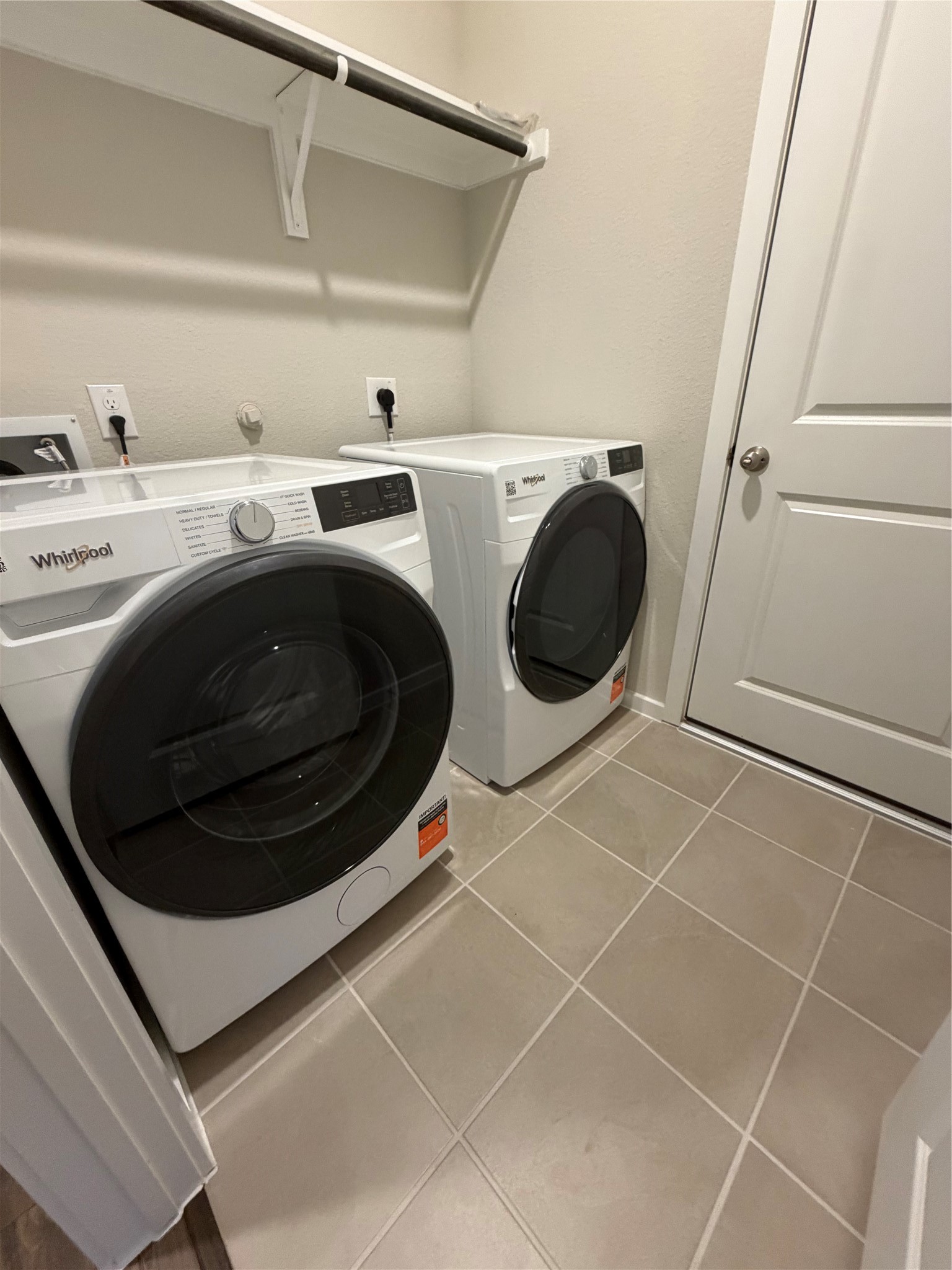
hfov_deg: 85.7
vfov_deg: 102.1
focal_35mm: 14
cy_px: 635
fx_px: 513
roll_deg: +2.8
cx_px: 476
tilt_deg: -26.1
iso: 320
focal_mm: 2.22
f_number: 2.2
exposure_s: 1/60
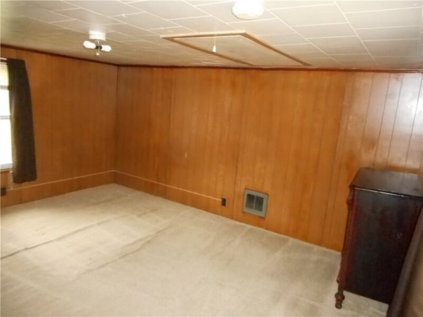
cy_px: 158
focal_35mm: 25
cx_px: 212
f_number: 3.7
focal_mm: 4.5
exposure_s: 1/25
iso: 1250
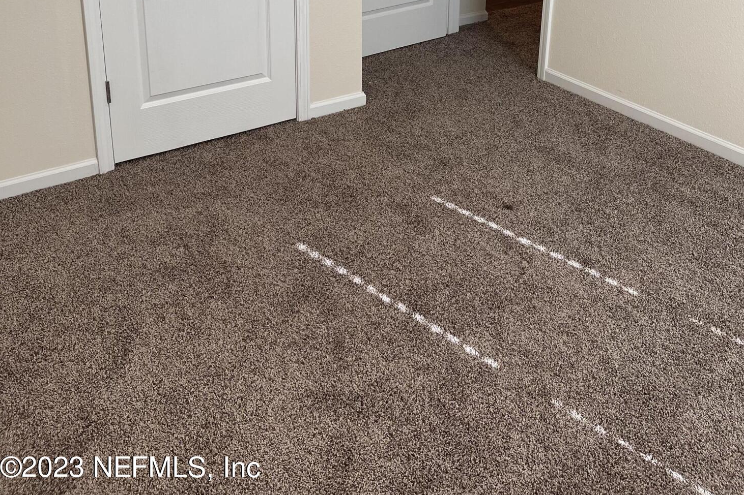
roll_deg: -0.3
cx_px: 379
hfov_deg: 51.9
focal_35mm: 37
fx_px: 764
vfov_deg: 33.1
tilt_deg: -16.4
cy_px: 6
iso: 80
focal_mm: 5.1
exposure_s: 1/120
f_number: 1.6
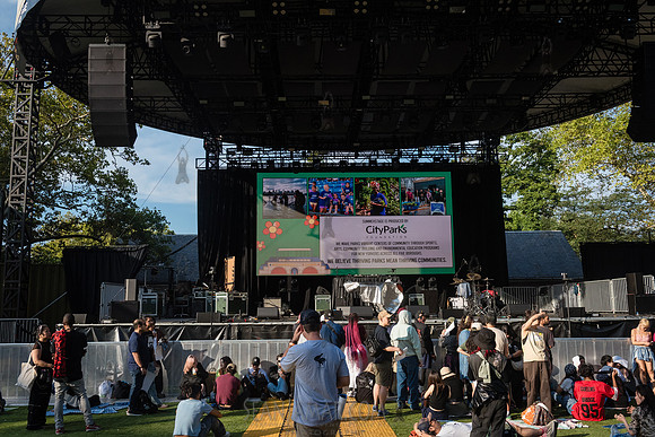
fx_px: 582
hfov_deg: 58.7
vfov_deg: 41.1
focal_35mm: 32
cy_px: 218
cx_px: 328
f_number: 5.6
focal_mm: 32
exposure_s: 1/3200
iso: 2000
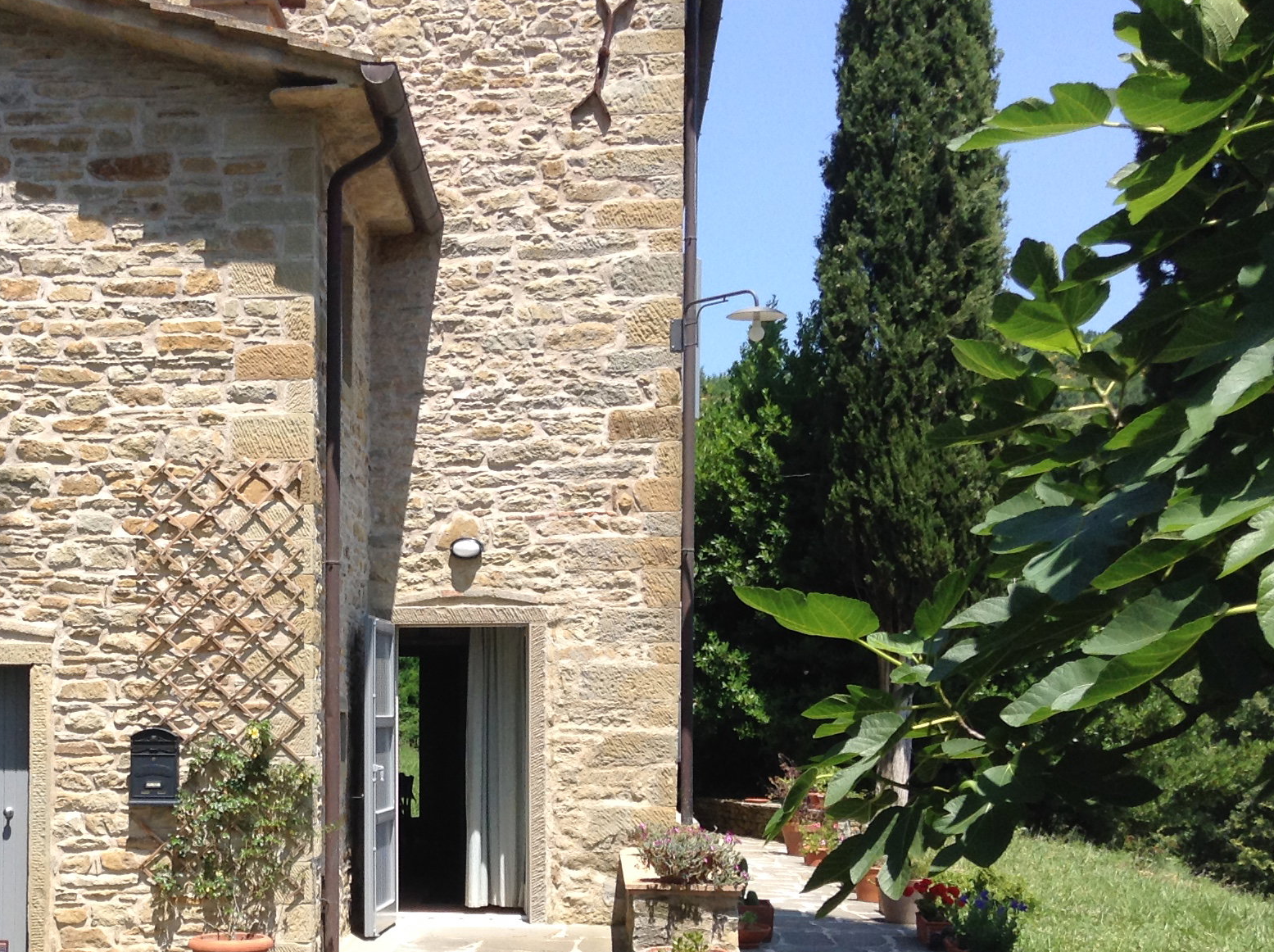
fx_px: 2022
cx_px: 338
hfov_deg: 34.3
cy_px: 682
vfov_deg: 26.2
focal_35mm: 55
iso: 25
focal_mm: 3.3
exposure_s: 1/794
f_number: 2.4
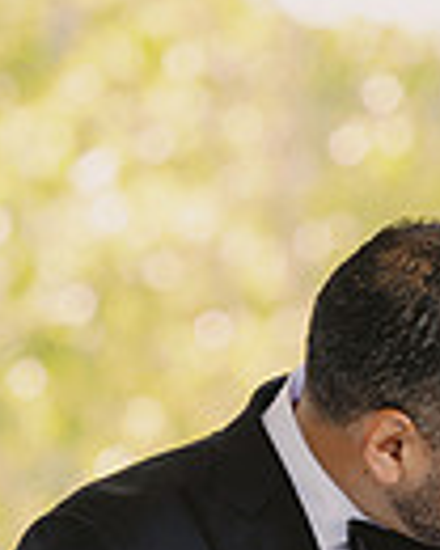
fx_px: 10564
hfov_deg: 2.4
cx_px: 525
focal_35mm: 649
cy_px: 812
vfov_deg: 3.0
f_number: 4.5
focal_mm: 200
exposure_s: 1/320
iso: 640
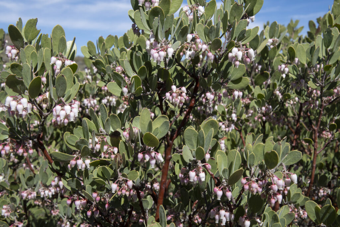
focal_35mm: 40
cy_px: 114
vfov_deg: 33.4
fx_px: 378
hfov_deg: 48.5
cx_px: 170
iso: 200
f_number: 11
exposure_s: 1/320
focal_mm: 27
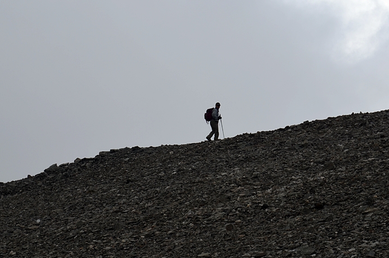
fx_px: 1992
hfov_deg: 11.2
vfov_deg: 7.4
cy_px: 103
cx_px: 189
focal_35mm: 185
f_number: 5.6
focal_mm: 85
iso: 100
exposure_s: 1/640
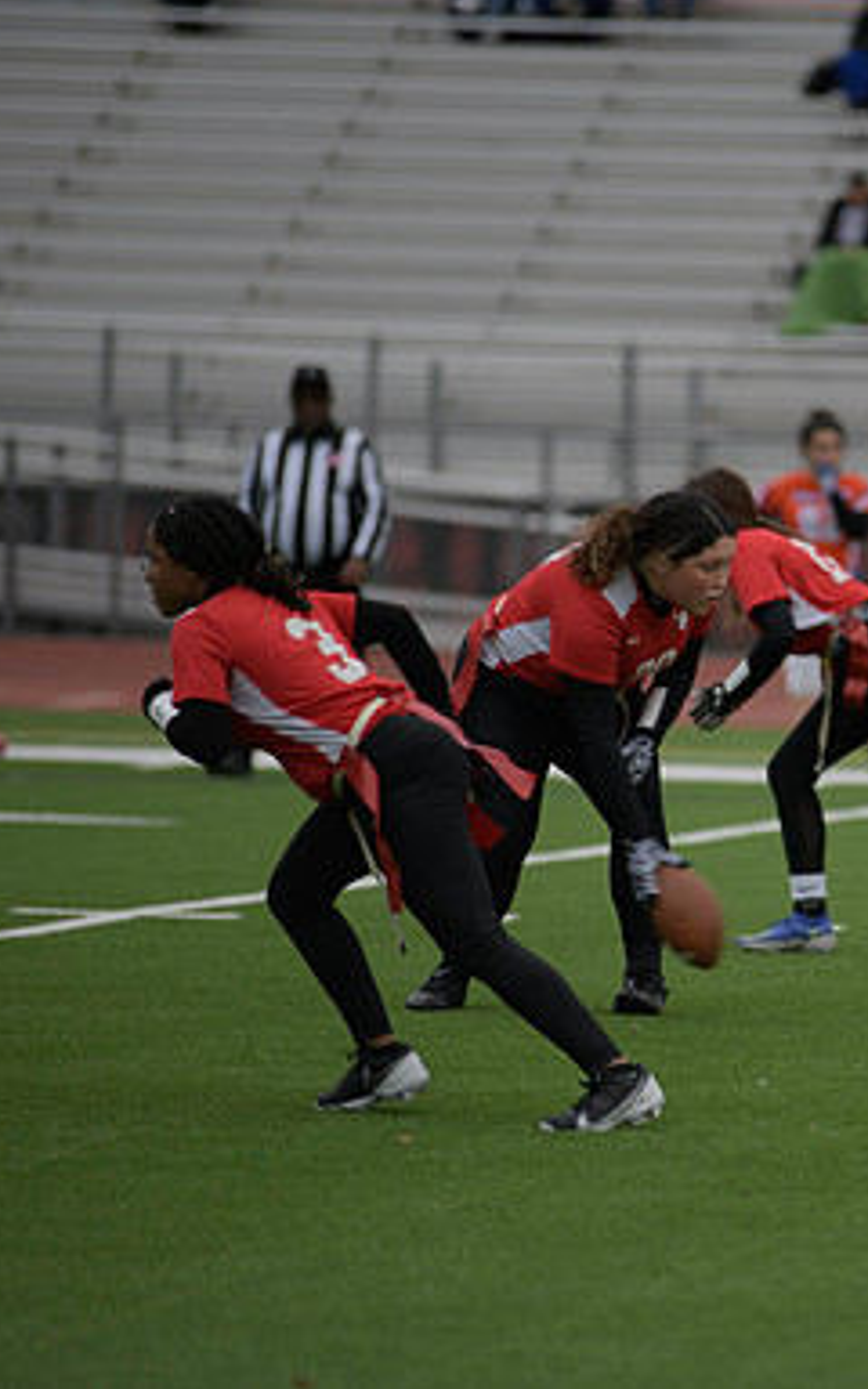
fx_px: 11658
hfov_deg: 4.3
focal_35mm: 308
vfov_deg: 6.8
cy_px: 693
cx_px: 875
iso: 110
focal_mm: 200
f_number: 2.8
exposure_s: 1/200
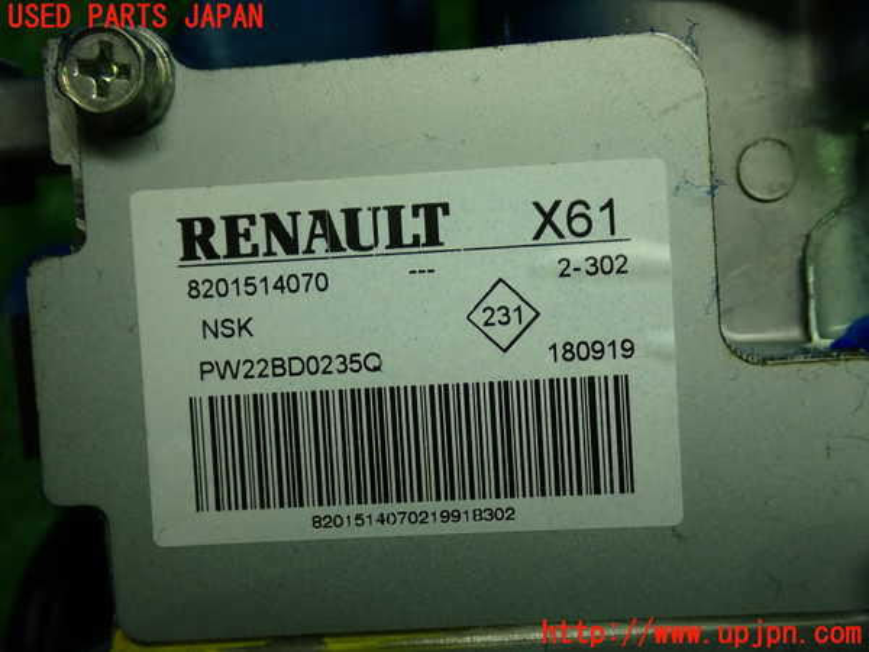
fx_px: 1029
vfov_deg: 35.1
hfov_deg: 45.8
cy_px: 326
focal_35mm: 41
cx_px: 434
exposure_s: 1/80
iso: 200
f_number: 2.8
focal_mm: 7.31
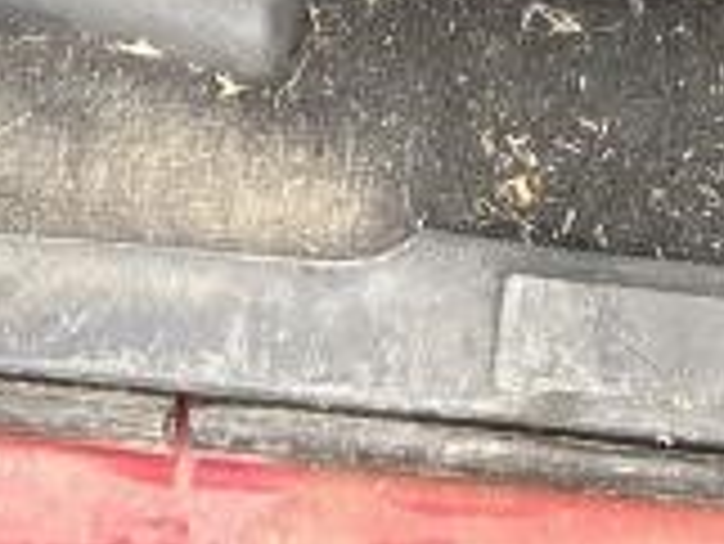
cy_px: -800
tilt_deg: -43.6
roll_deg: -0.5
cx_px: 477
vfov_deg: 10.0
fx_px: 2700
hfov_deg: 15.2
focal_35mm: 129
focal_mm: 5.7
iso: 100
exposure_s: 1/121
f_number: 1.5
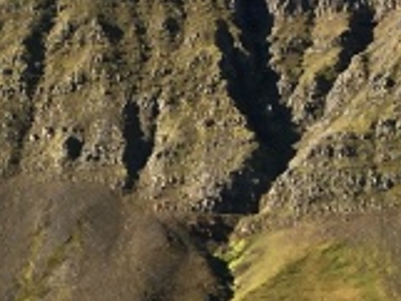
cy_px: 313
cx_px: 77
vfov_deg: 8.0
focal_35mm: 184
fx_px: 2133
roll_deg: +0.7
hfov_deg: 10.7
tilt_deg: +11.5
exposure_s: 1/761
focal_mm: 4.15
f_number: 2.2
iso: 25
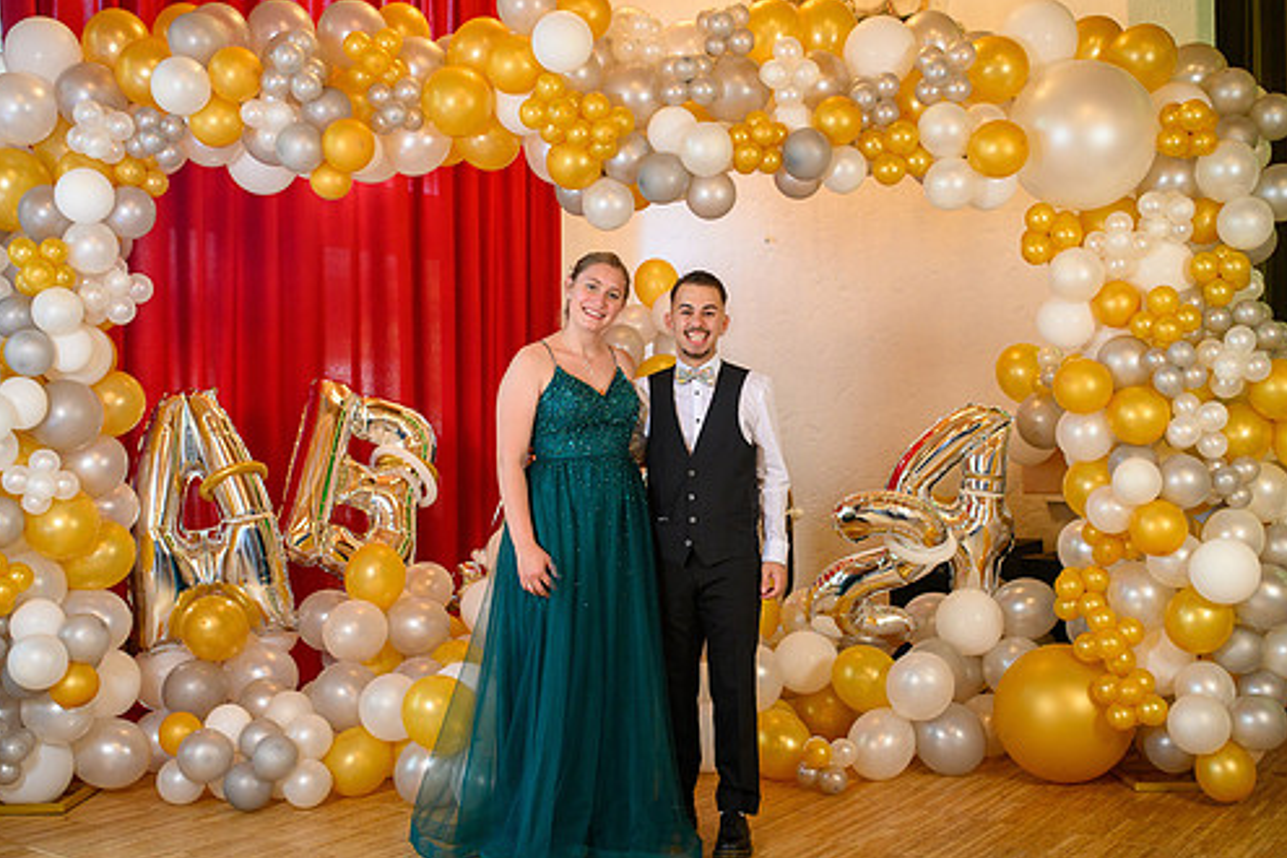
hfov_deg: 47.4
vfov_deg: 32.6
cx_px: 655
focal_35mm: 41
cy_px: 429
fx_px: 1466
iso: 1250
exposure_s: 1/100
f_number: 3.5
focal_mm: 35
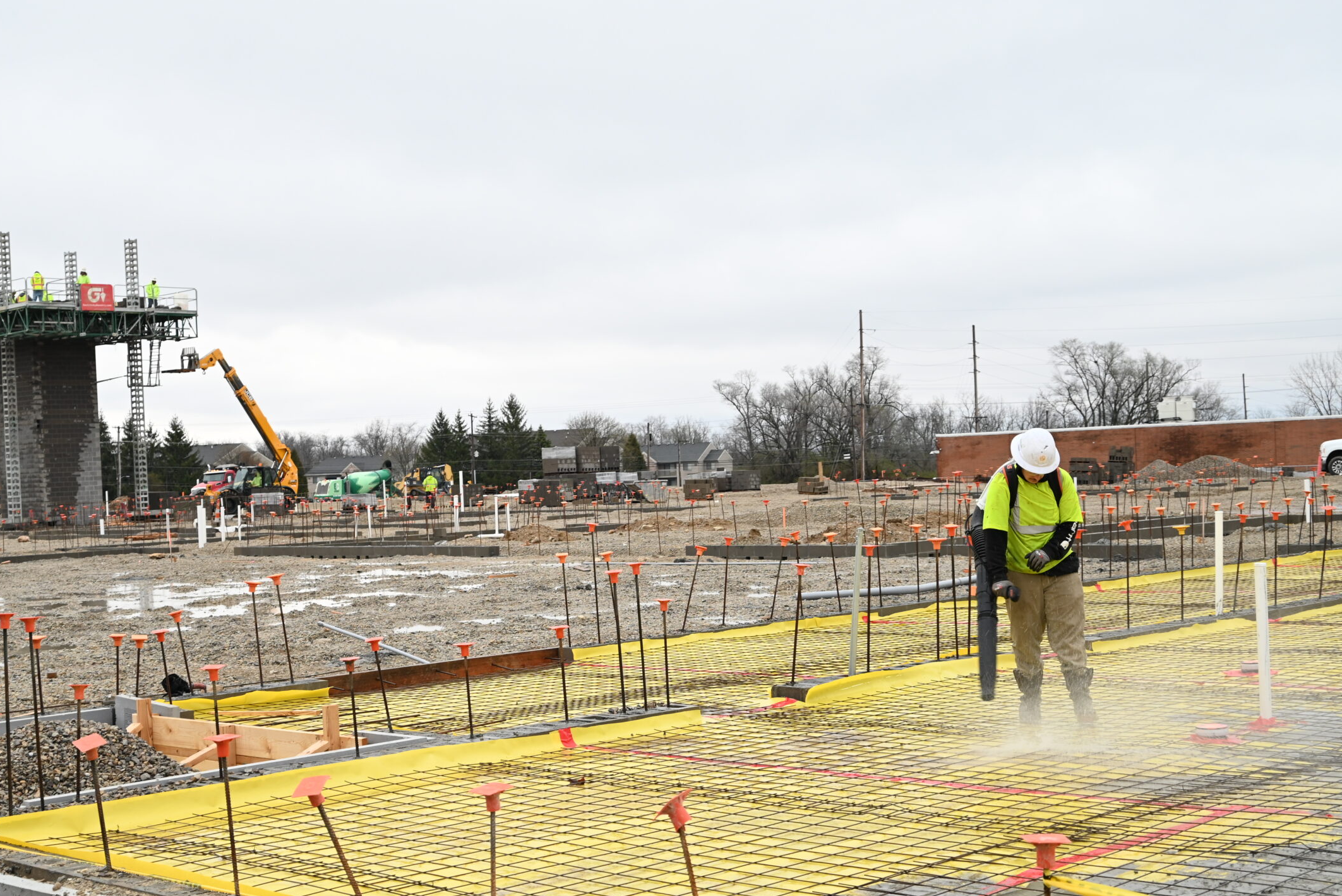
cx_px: 568
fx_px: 1977
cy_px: 498
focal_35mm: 53
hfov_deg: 37.4
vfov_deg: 25.5
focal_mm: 44
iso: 400
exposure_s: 1/50
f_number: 6
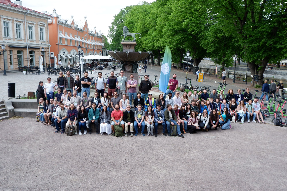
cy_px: 96
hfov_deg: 61.9
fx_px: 239
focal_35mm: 30
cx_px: 144
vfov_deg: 43.7
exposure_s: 1/125
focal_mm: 20.3
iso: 250
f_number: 4.2
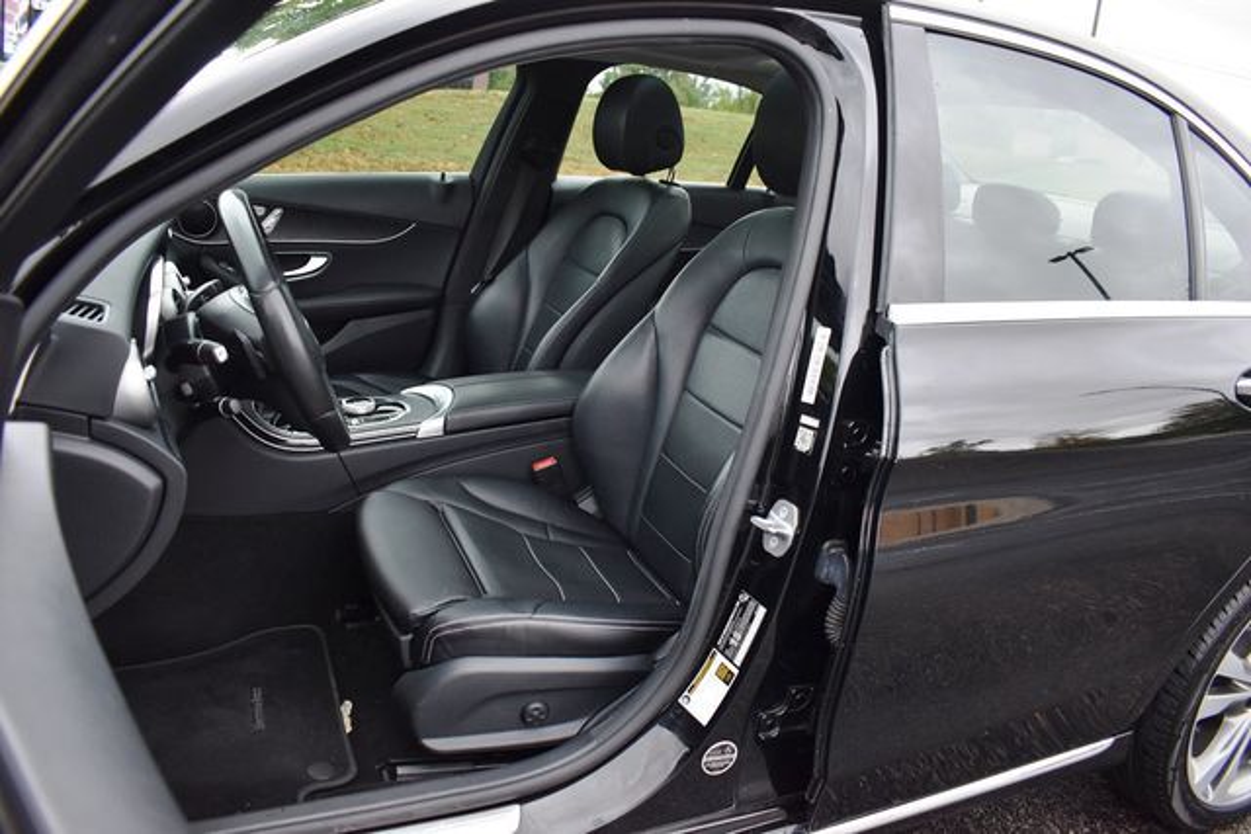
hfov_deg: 67.4
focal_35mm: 27
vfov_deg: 48.0
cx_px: 626
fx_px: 938
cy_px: 417
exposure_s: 1/250
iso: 720
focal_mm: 18
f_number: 3.5
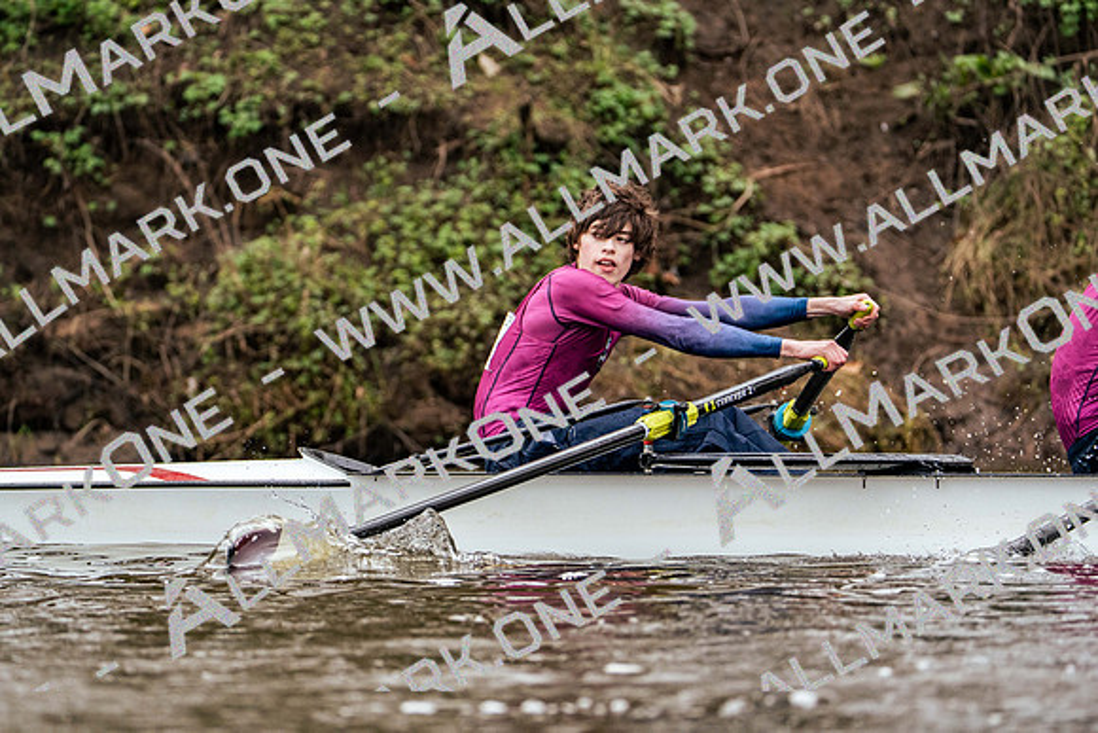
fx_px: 10402
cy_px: 366
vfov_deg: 4.0
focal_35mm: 341
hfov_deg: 6.0
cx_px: 549
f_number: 6.3
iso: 2500
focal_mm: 341
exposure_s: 1/2000
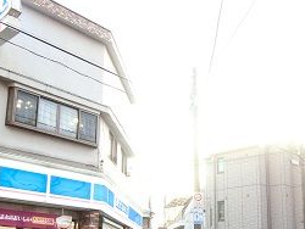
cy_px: 180
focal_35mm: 48
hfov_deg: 39.5
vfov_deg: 29.7
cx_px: 179
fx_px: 423
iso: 400
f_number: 3.3
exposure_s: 1/100
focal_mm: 6.4
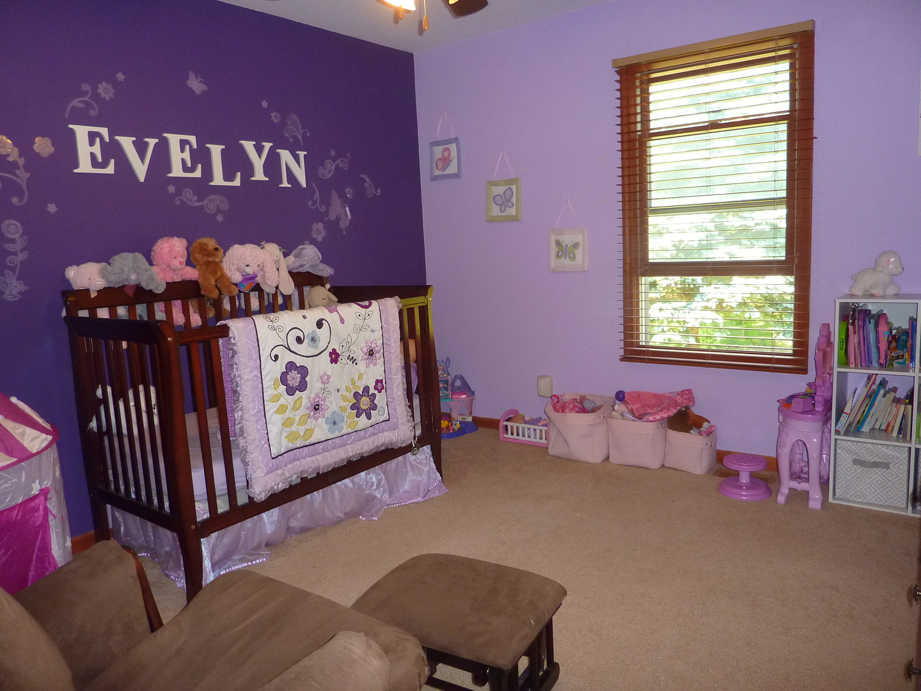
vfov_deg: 54.9
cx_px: 460
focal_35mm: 25
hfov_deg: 69.4
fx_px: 665
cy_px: 346
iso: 250
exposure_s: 1/30
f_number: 3.3
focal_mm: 4.1
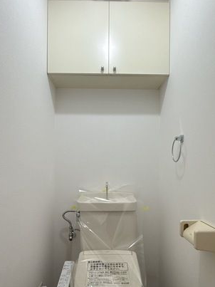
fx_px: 207
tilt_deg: -0.1
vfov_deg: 68.6
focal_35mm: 25
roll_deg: -0.7
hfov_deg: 54.9
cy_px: 174
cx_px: 108
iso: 320
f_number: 2.2
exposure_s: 1/100
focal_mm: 2.22
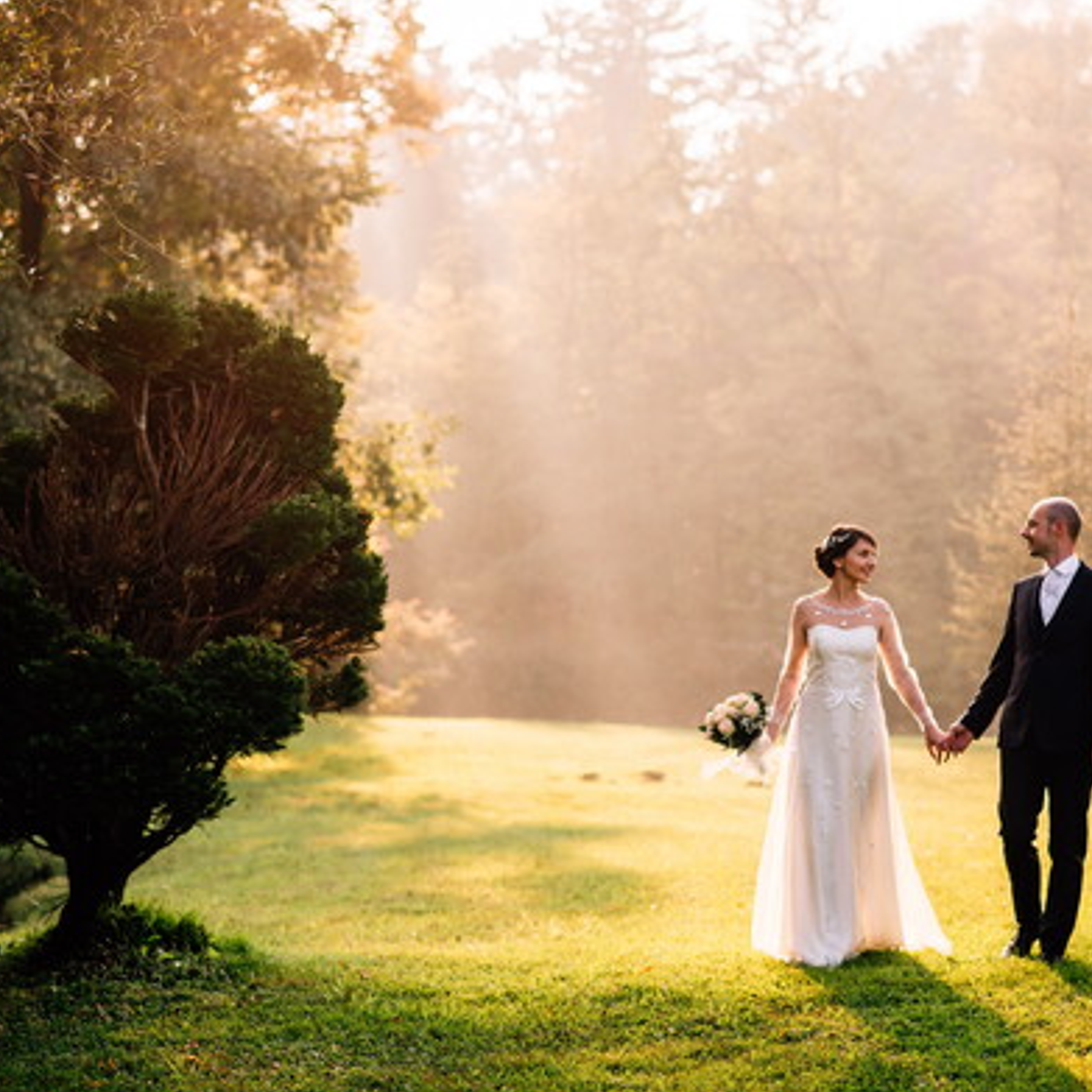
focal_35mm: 109
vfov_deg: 16.0
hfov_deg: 16.0
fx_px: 3890
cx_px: 603
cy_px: 545
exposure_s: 1/1600
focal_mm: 85
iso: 125
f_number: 2.2
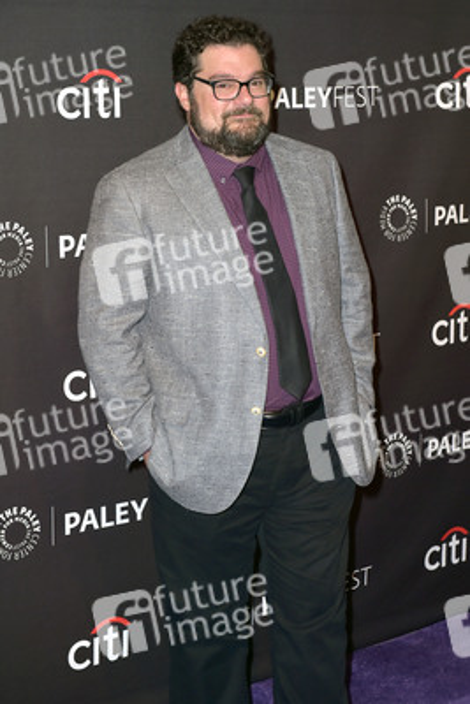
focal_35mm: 70
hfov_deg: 19.5
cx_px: 235
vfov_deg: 28.8
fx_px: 1370
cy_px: 352
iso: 640
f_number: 6.3
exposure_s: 1/320
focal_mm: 70
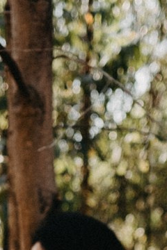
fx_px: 835
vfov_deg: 14.9
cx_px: 104
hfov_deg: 11.4
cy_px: 447
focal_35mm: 120
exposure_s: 1/500
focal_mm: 16
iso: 80
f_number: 1.6
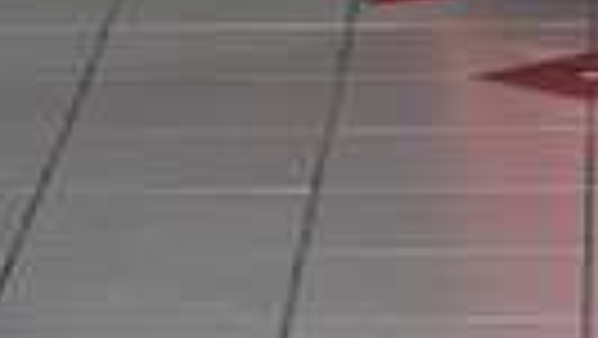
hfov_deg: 5.5
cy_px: -559
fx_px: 6204
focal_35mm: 391
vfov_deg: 3.1
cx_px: 638
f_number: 5
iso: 1250
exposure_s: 1/160
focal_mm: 110
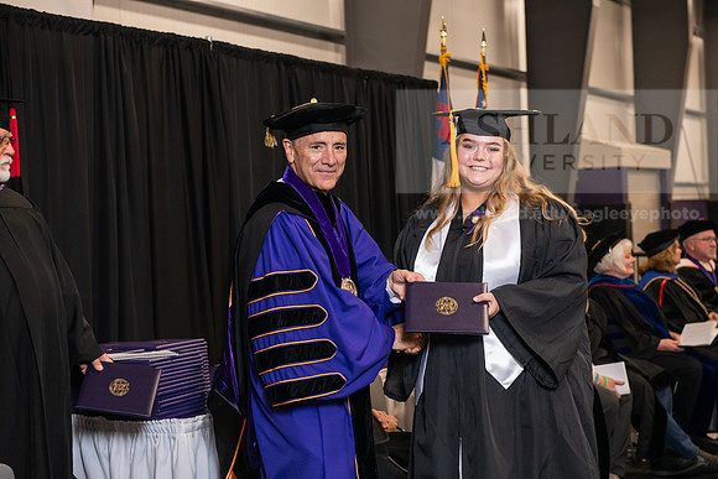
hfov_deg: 30.5
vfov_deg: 20.6
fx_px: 1317
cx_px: 359
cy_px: 240
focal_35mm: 66
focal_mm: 66
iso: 1600
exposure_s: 1/125
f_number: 5
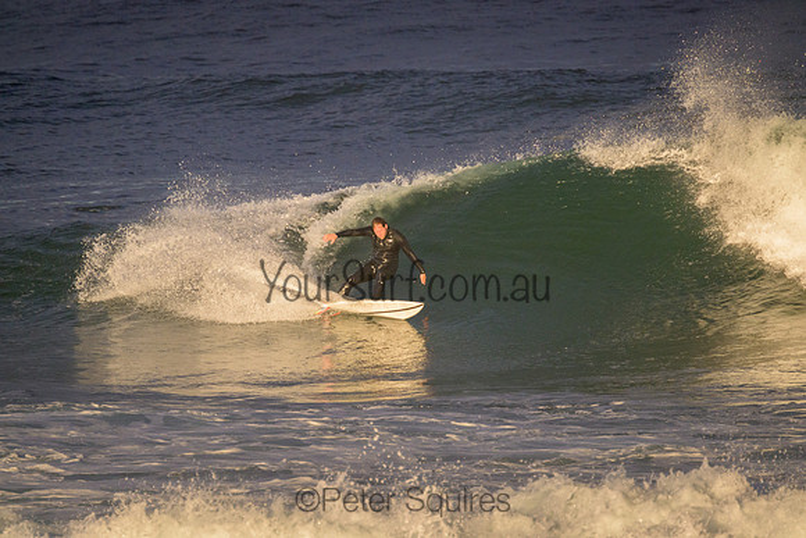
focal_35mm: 800
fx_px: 17914
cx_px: 403
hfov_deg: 2.6
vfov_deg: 1.7
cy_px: 269
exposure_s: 1/1250
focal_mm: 800
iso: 3200
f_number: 11
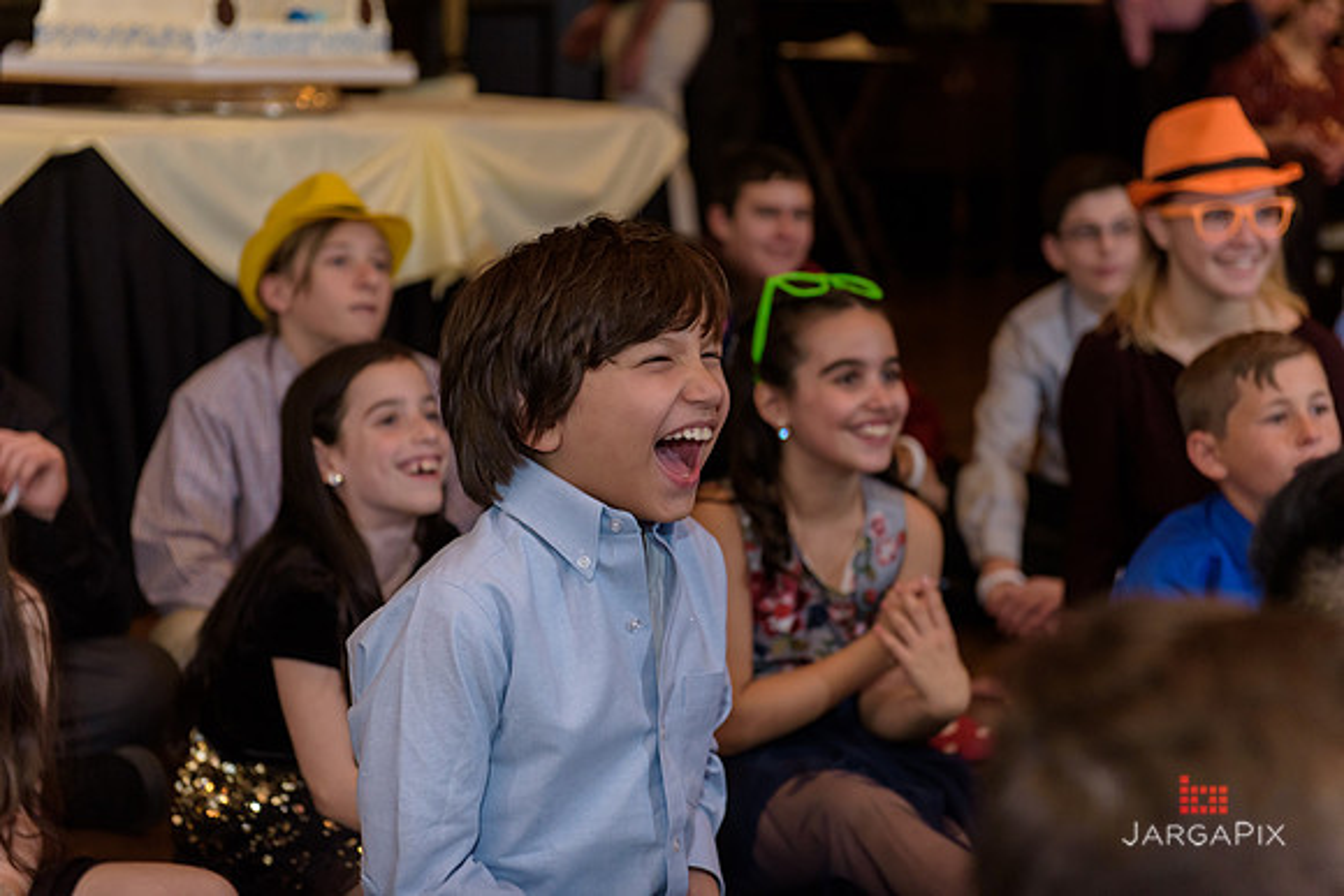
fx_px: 2614
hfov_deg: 28.8
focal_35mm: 70
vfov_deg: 19.5
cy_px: 448
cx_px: 672
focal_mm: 70
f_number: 3.2
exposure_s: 1/125
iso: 1600
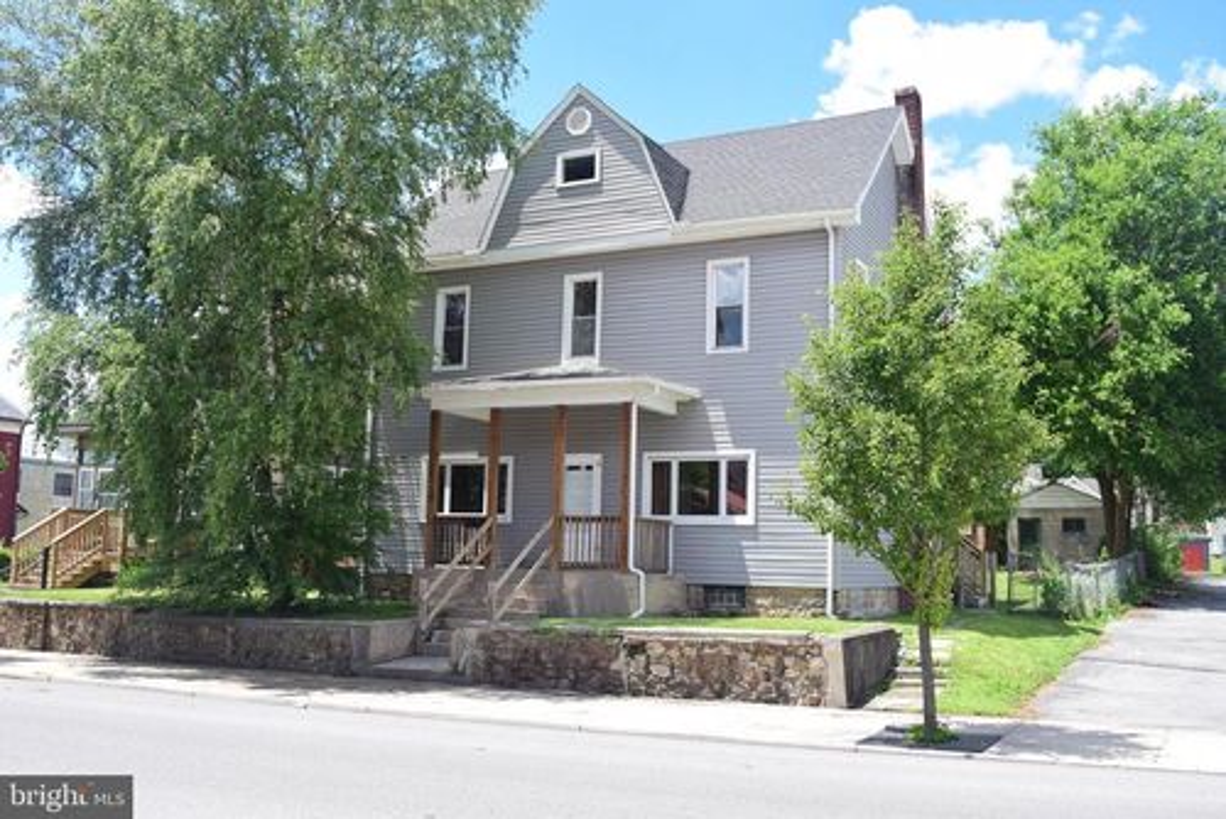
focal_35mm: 34
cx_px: 613
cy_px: 410
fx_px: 1176
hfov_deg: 55.1
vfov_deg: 38.4
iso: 250
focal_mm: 23
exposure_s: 1/400
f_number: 10
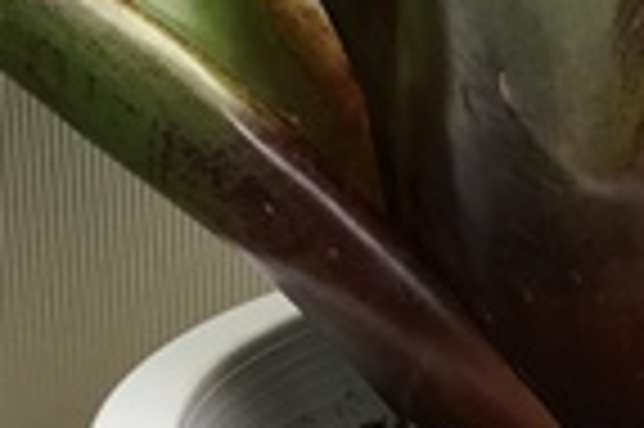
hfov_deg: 17.7
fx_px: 2019
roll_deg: +0.7
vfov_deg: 11.8
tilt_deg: -5.8
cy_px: -110
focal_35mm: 113
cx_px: 658
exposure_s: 1/120
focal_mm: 3.3
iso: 40
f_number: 2.4
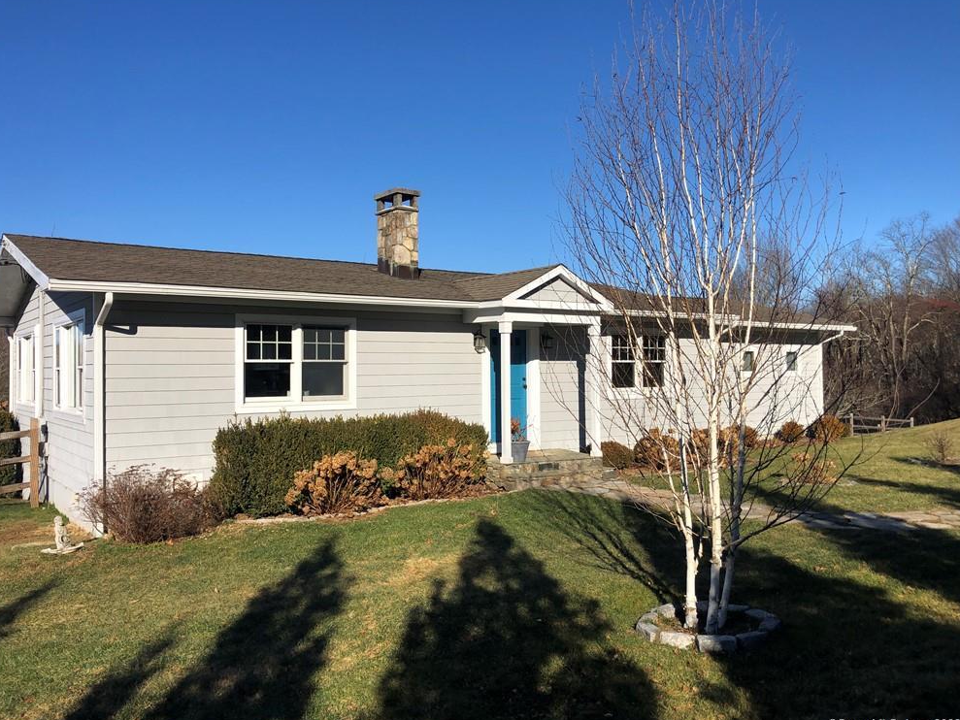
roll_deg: +0.9
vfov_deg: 48.2
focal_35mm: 29
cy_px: 361
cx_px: 471
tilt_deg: +1.5
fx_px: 804
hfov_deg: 61.6
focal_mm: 3.99
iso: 20
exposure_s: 1/2825
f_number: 1.8
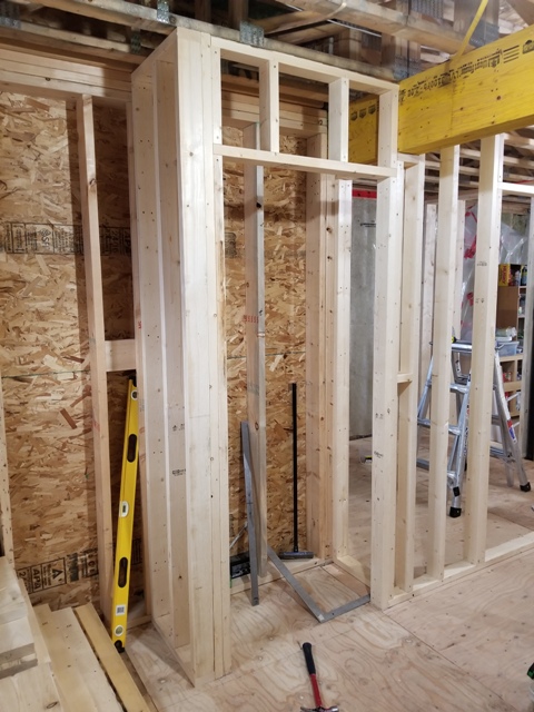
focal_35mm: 26
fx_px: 535
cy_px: 356
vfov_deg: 67.3
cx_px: 267
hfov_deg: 53.1
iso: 200
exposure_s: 1/21
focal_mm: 4.25
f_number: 1.7
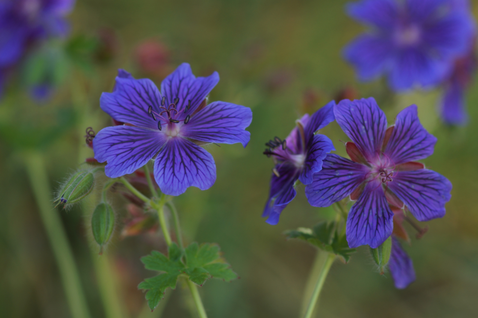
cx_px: 248
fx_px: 2137
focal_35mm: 161
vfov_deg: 8.5
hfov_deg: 12.8
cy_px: 151
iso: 100
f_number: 3.2
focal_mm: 100
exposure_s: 1/160
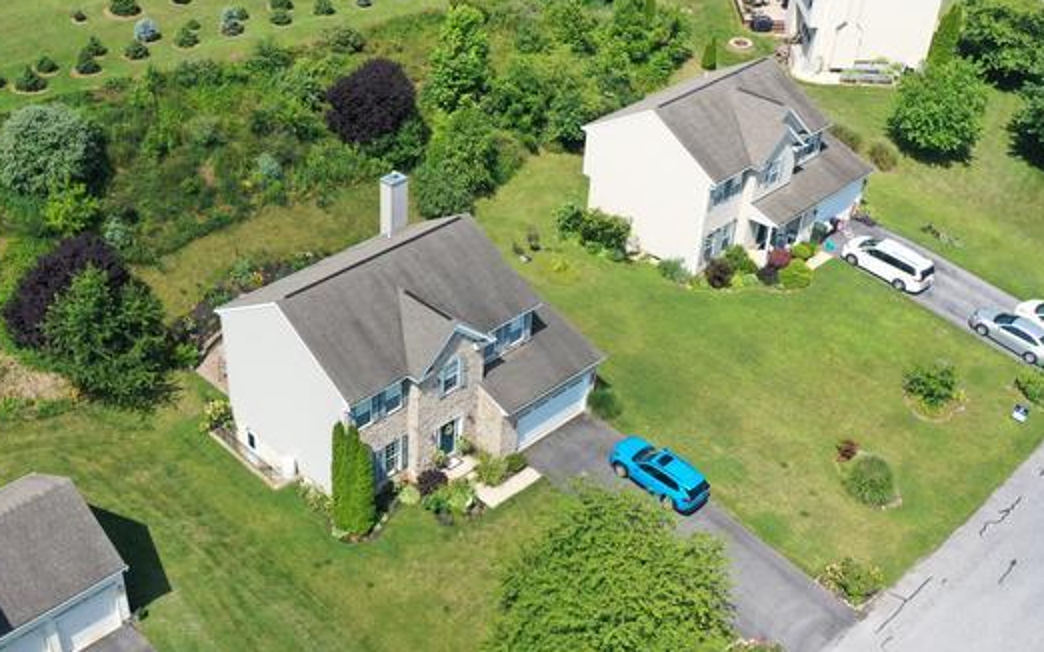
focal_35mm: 41
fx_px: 1166
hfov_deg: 47.9
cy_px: 354
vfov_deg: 31.2
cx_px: 404
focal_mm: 10.26
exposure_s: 1/320
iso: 100
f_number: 5
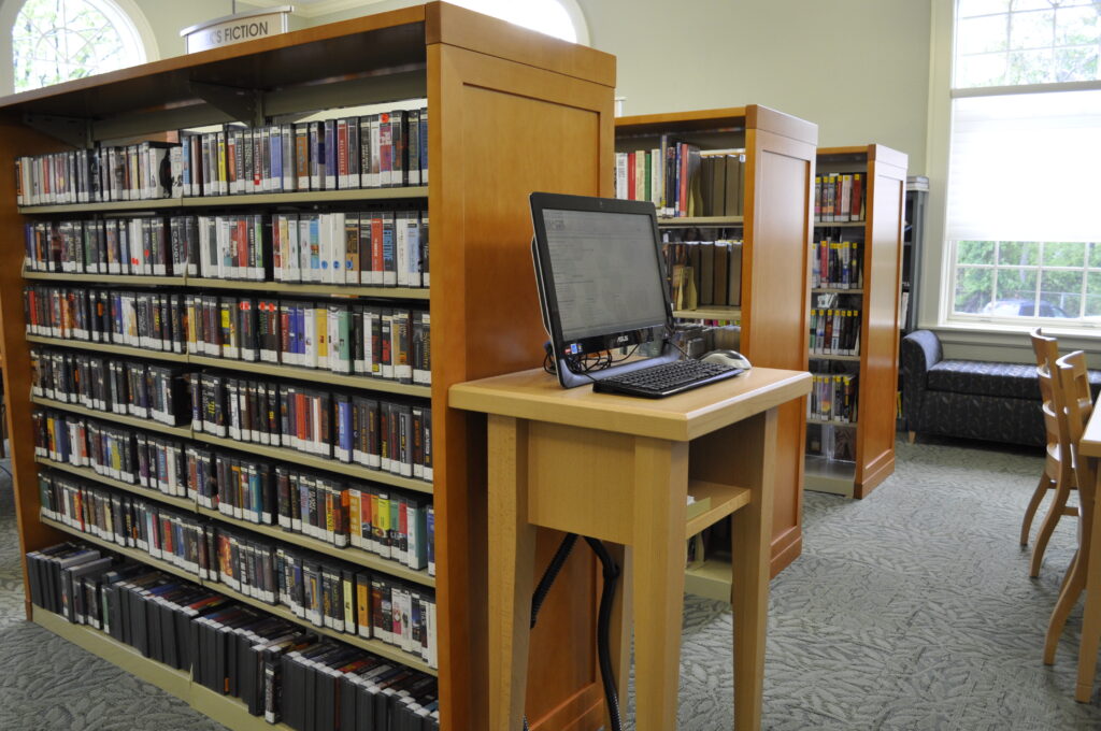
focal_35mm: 30
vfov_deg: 43.5
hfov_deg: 62.0
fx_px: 916
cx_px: 550
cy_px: 366
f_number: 4
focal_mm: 20
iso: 500
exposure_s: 1/60
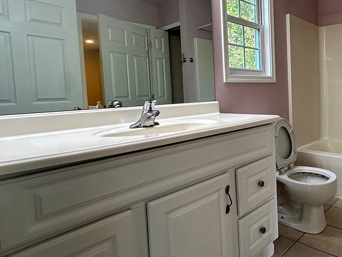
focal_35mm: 26
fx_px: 257
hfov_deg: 62.7
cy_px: 105
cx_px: 263
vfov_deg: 52.8
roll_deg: +1.9
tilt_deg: -2.8
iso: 200
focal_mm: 2.22
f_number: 2.2
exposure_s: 1/120
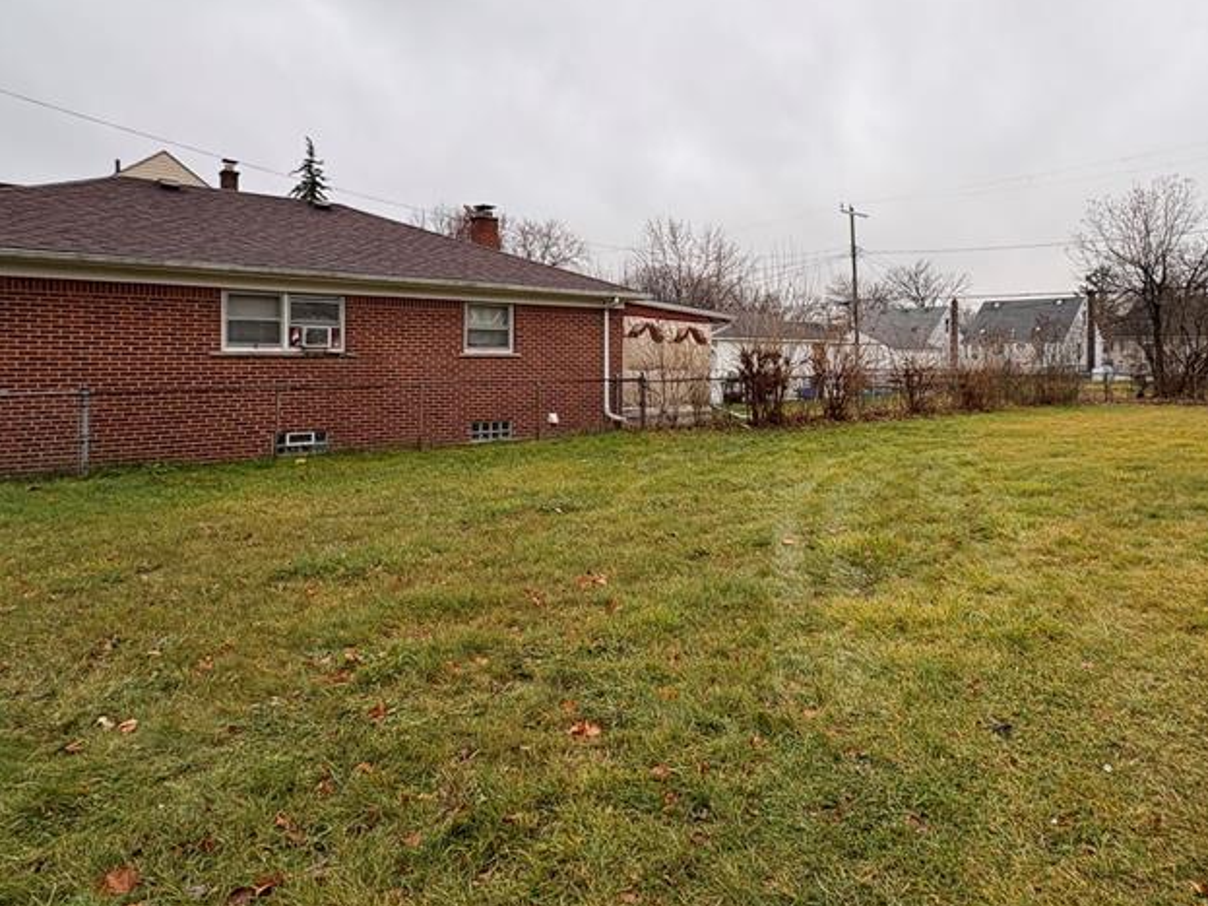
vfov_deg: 58.4
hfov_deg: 73.3
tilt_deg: +3.2
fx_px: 802
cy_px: 359
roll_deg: -2.6
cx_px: 710
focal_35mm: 23
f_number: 2.2
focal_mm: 2.22
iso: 40
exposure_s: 1/99
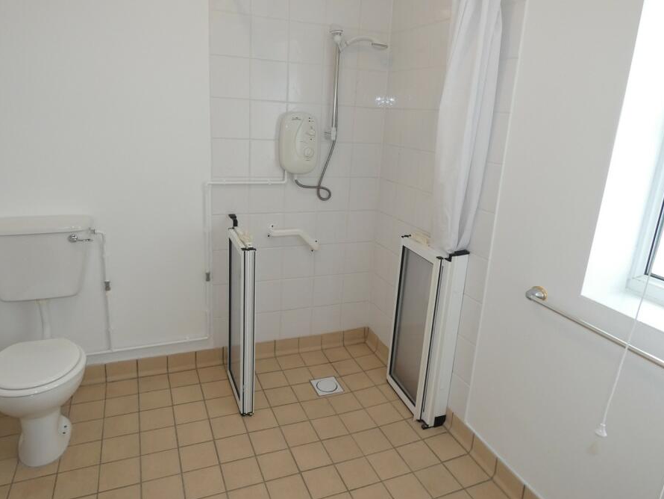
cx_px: 333
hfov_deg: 73.9
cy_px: 238
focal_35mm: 23
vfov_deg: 58.9
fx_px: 441
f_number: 2.8
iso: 160
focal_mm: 3.6
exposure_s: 1/60
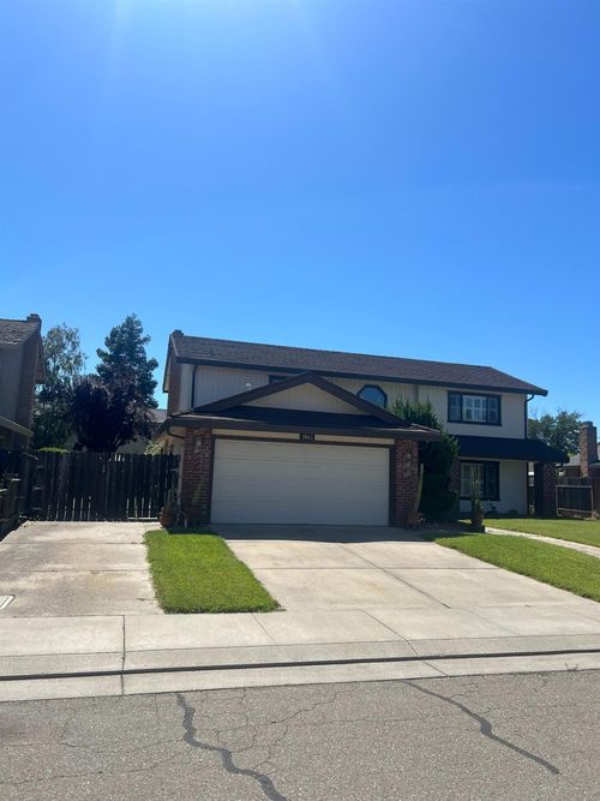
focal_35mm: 26
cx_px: 300
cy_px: 400
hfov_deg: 53.0
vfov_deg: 67.3
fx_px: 601
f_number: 1.5
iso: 50
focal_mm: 5.7
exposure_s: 1/5319
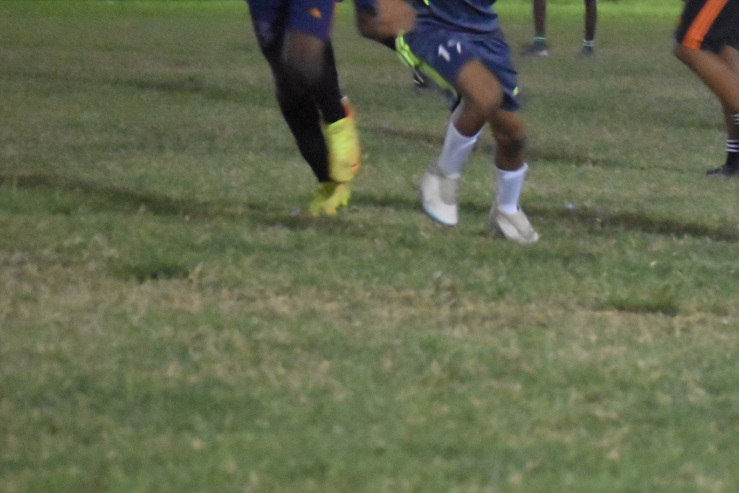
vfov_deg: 3.9
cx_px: 838
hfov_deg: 5.8
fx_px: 7310
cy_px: 82
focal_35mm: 356
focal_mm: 100
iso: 9000
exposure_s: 1/125
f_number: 4.8
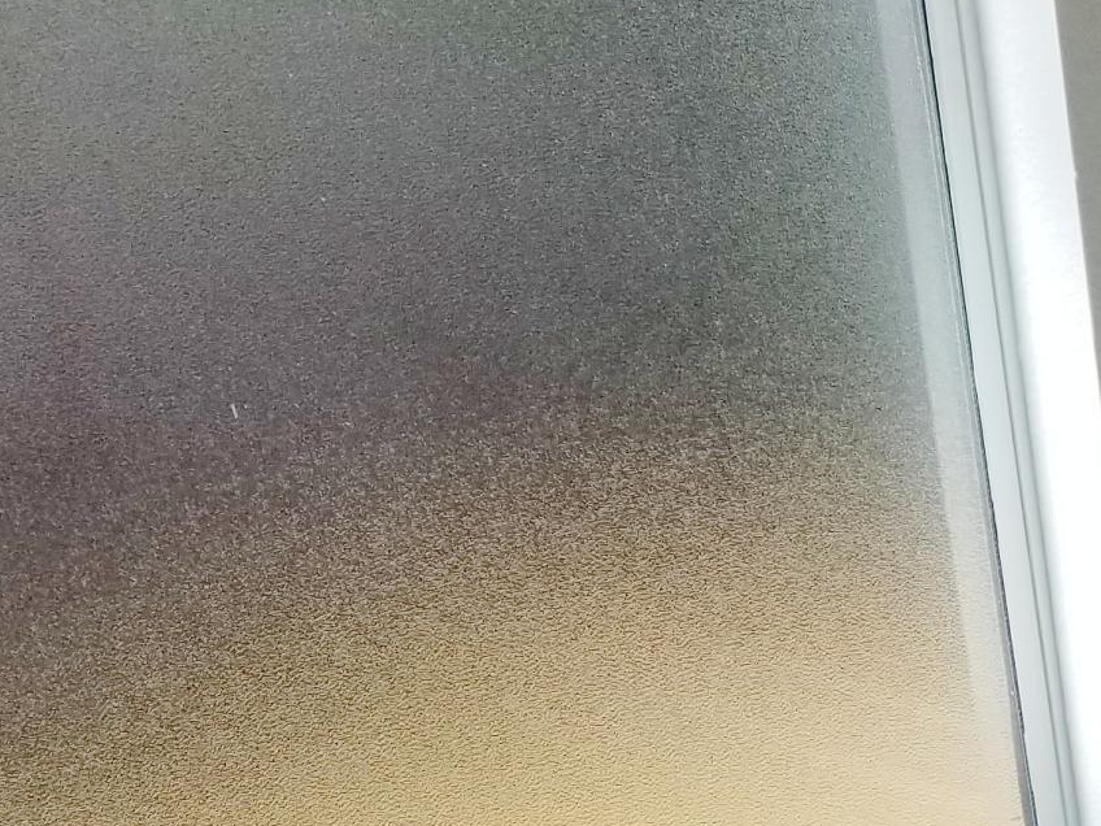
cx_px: 1803
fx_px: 2926
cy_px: 1265
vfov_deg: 14.8
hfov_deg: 18.1
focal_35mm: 92
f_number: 1.7
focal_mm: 4.3
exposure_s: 1/1352
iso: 50
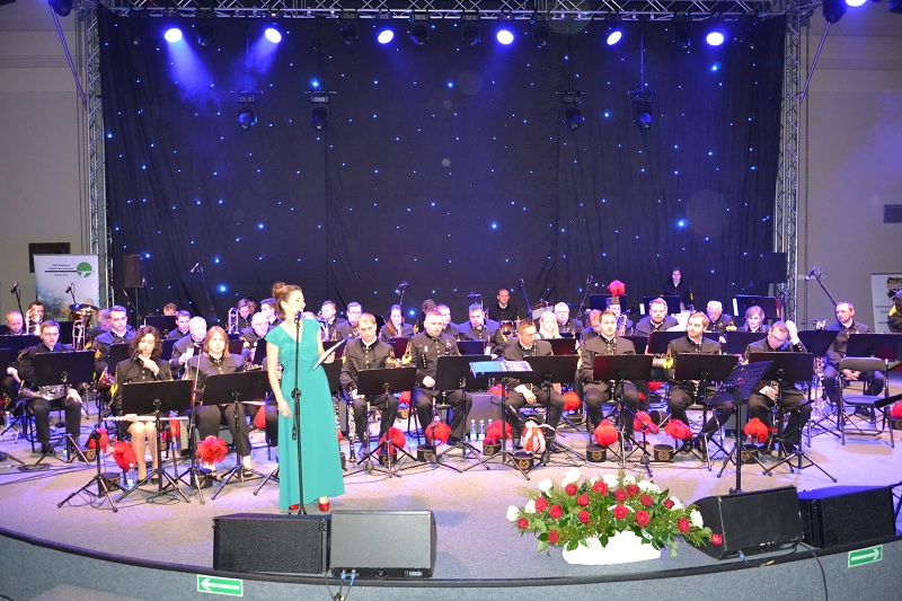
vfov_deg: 47.9
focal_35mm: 27
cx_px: 451
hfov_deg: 67.4
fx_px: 676
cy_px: 300
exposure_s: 1/60
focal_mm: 18
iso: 2800
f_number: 3.5
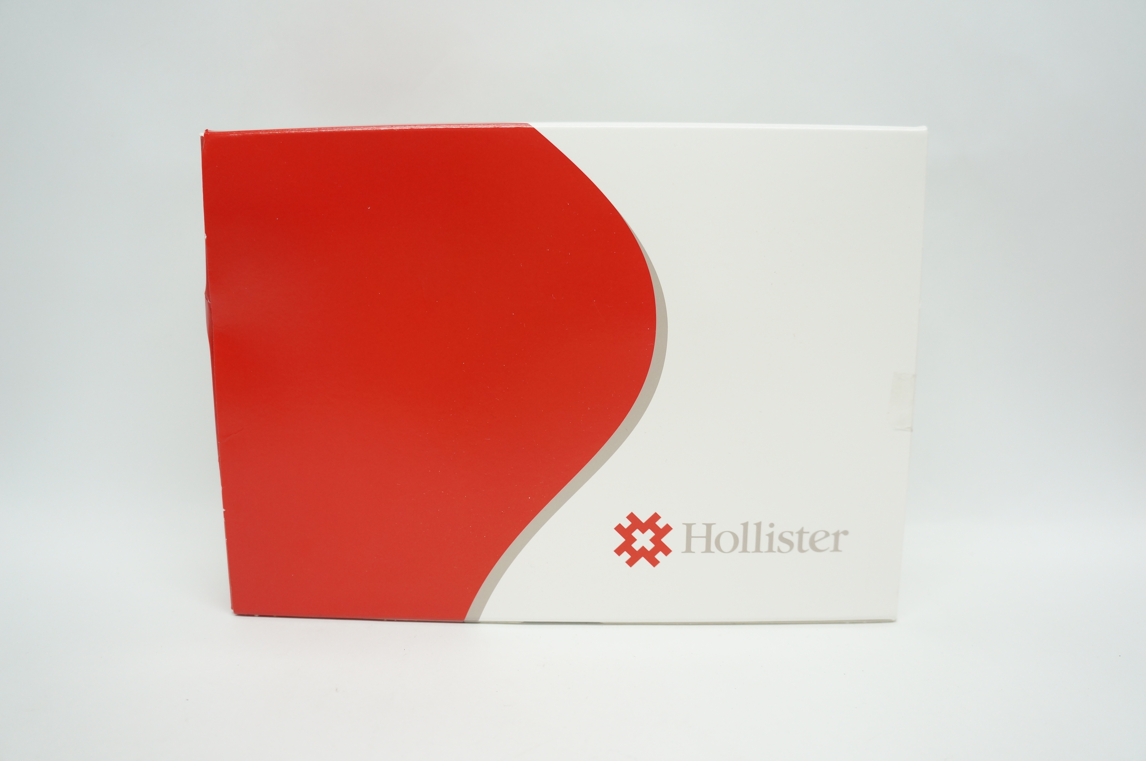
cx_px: 573
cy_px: 380
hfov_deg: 67.4
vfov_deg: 47.8
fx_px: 859
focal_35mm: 27
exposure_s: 1/200
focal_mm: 18
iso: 400
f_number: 3.5
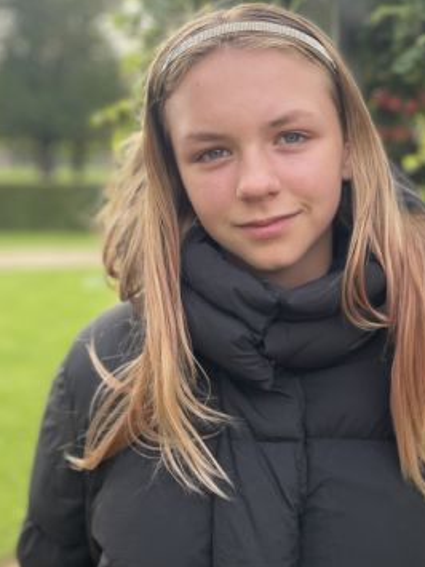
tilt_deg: -3.8
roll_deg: +0.0
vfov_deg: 42.7
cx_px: 321
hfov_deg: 32.2
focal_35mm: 44
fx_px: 721
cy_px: 220
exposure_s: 1/452
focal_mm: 4.2
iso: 50
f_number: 1.6
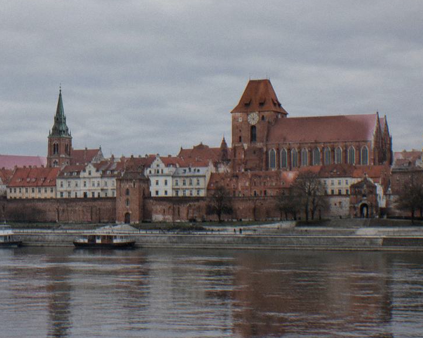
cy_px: 178
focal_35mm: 91
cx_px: 161
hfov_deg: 21.0
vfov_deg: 16.9
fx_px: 1139
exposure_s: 1/125
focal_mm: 70
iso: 100
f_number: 11
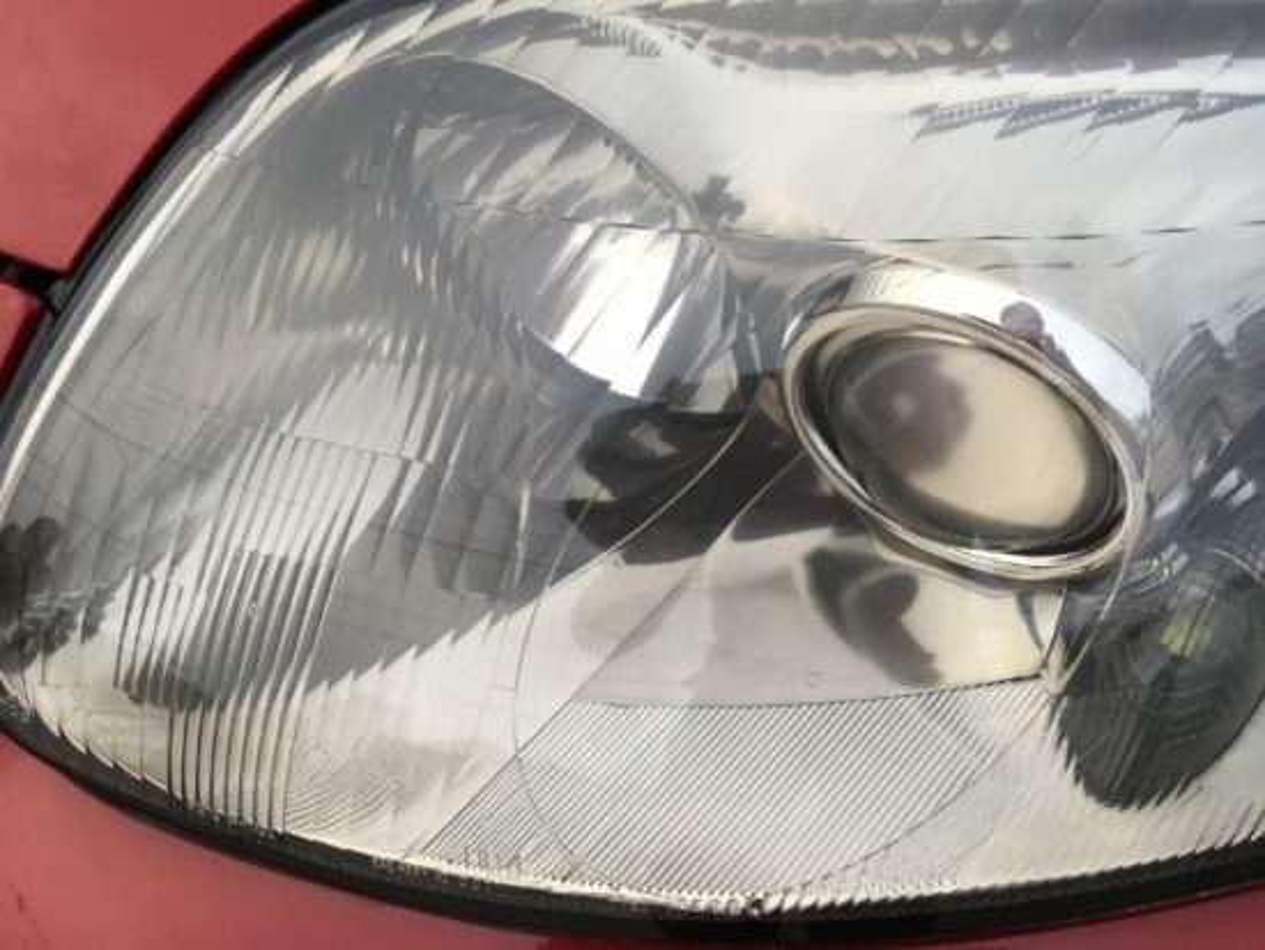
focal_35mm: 29
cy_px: 475
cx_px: 632
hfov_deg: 61.6
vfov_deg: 48.3
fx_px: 1060
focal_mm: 4.15
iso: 32
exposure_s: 1/120
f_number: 2.2
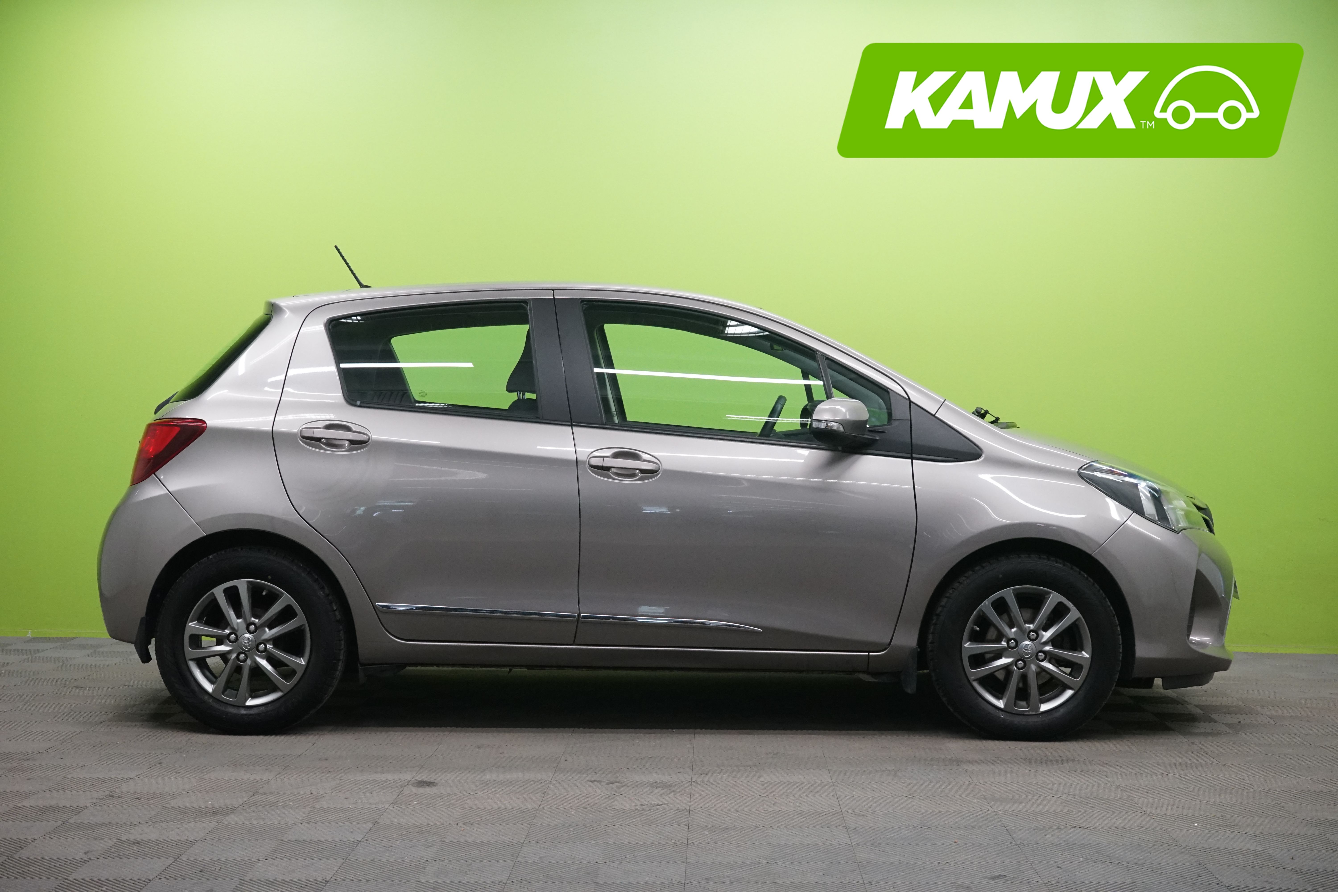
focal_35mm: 51
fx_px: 1895
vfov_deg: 26.5
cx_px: 669
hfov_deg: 38.9
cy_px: 446
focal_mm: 51
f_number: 9
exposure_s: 1/25
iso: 2500
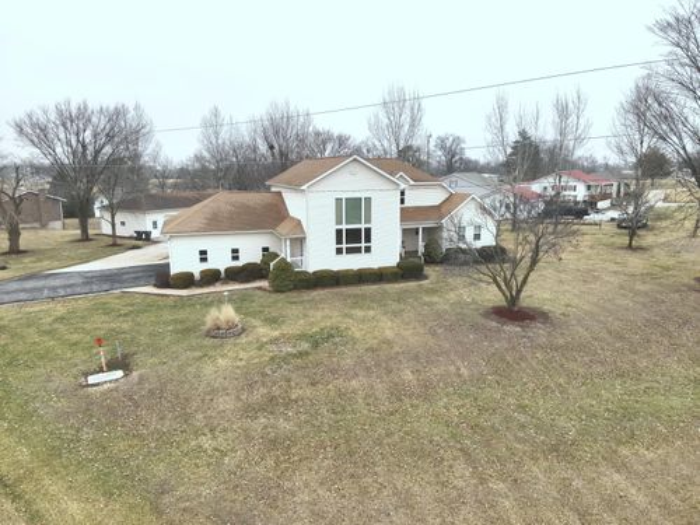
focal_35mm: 24
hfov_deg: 71.6
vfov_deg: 56.8
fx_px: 485
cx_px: 350
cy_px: 262
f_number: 2.8
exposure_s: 1/320
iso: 100
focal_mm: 4.4
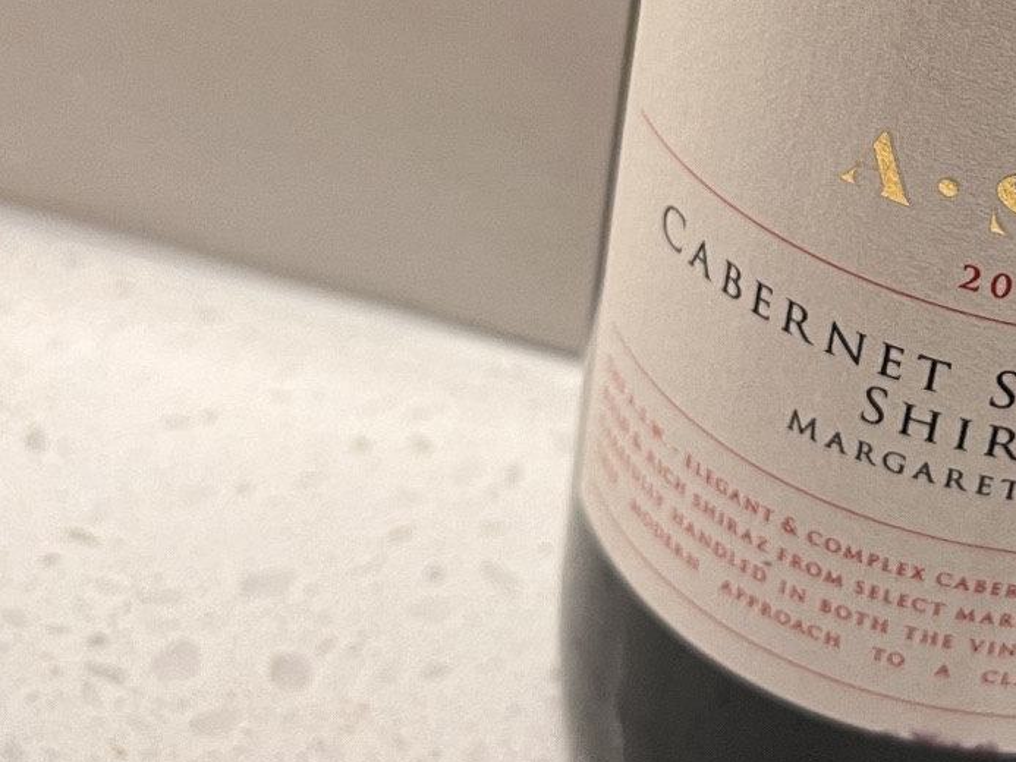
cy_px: -7
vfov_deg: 19.1
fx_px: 2202
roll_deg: -12.6
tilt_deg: -29.1
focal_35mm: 75
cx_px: 1079
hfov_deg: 24.5
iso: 160
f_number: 1.6
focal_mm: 5.1
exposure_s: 1/50
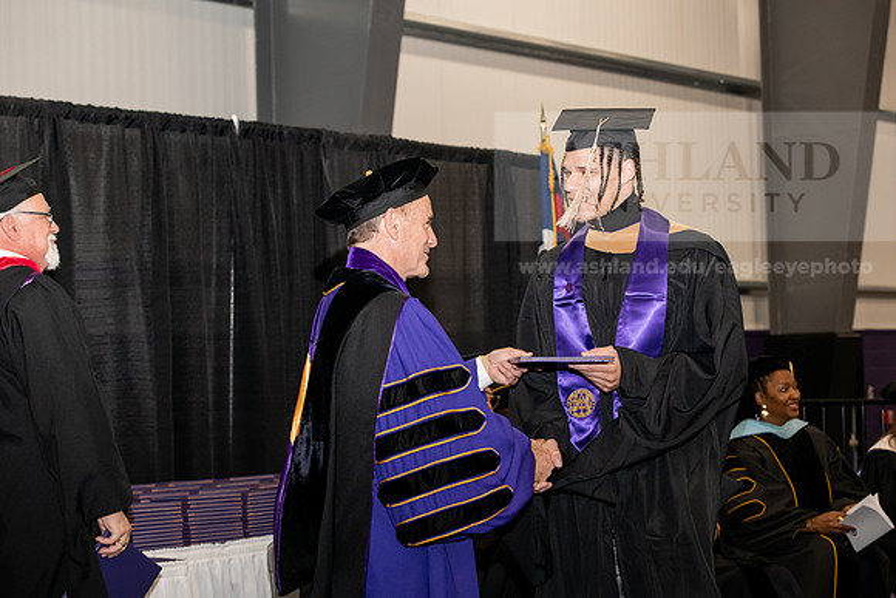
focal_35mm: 80
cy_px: 299
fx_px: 1991
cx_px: 448
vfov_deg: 17.1
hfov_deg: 25.4
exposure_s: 1/200
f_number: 5.6
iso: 2000
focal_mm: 80
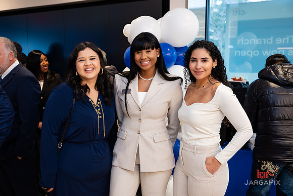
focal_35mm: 36
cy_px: 98
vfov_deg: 36.5
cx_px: 146
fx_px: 297
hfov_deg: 52.6
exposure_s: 1/200
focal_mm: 36
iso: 800
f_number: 3.2
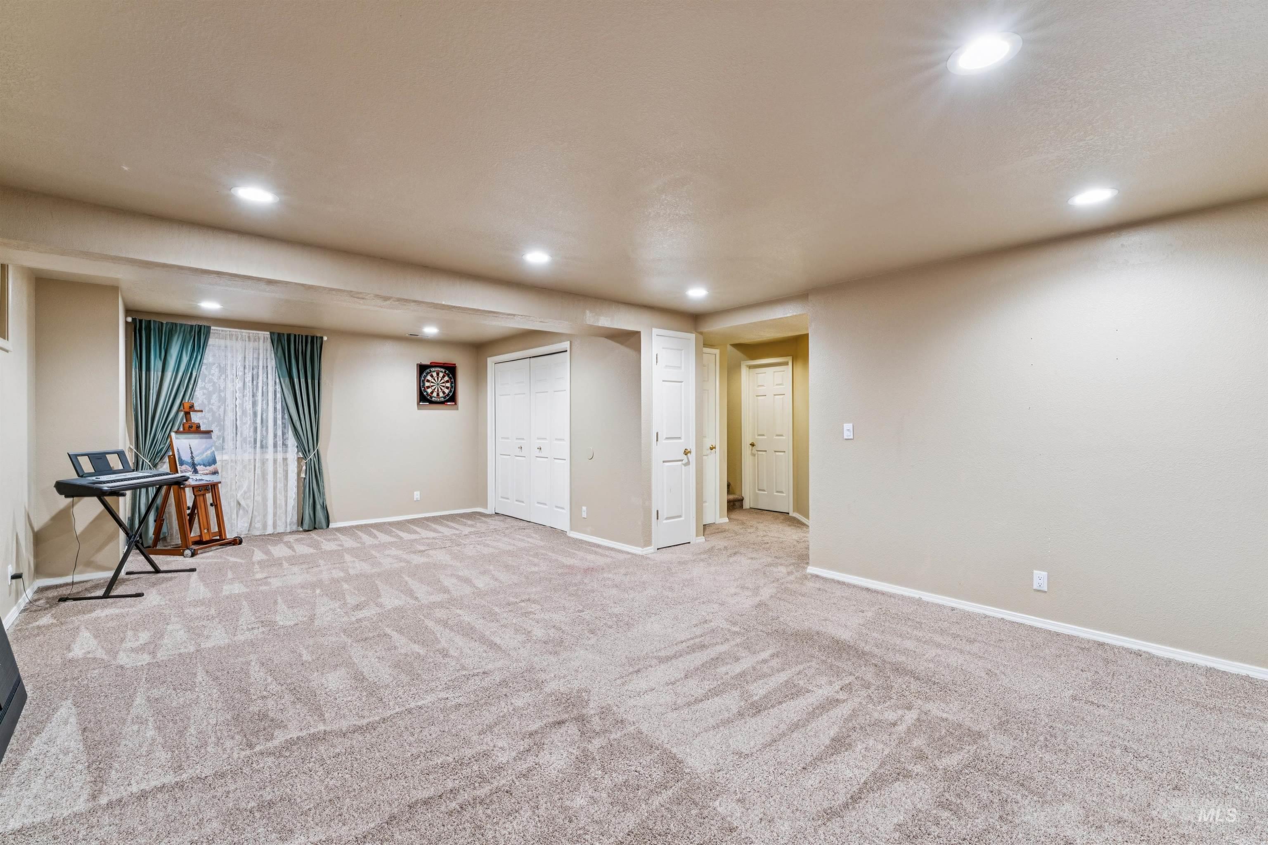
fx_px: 556
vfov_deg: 74.4
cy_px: 422
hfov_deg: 97.5
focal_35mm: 16
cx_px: 634
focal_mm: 15.8
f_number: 13
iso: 400
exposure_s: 1/1.25
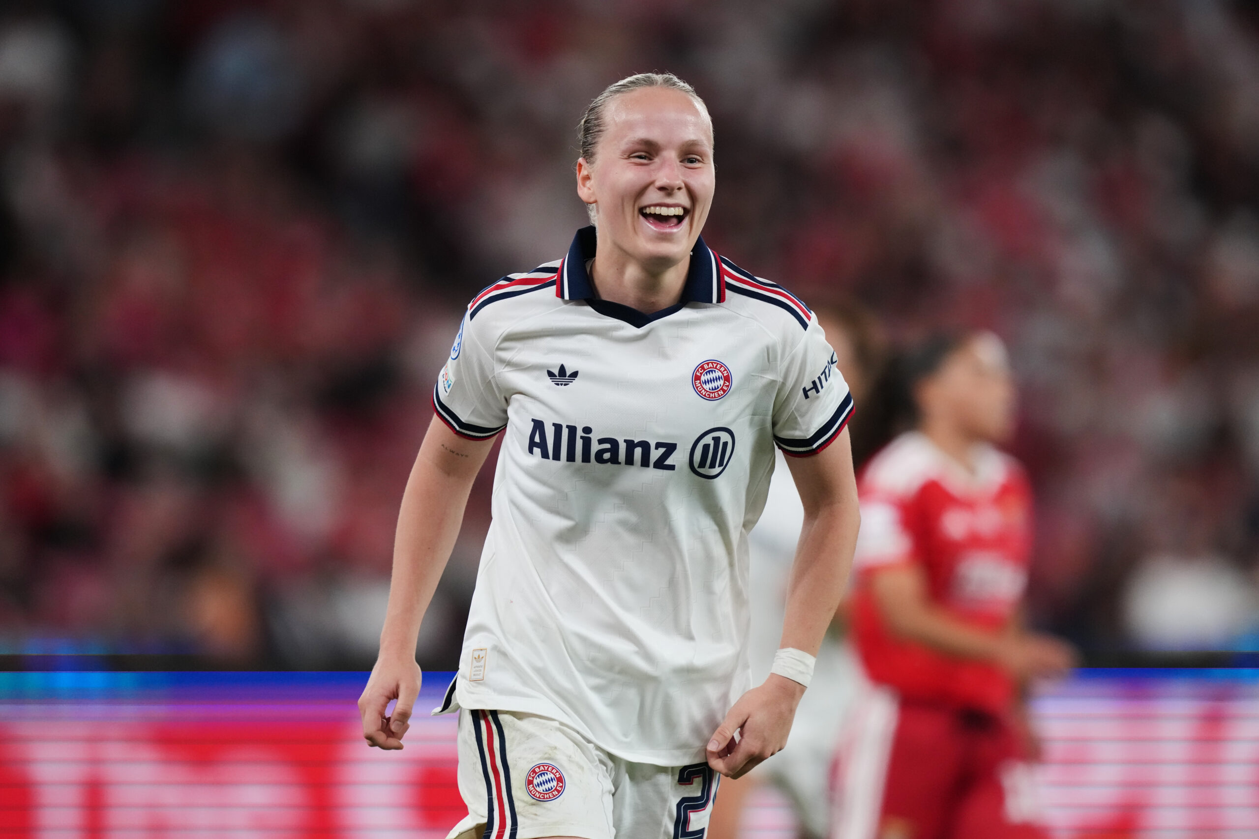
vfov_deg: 3.4
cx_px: 630
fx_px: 13989
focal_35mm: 400
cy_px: 420
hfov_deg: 5.2
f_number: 3.5
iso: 4000
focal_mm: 400
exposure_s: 1/2500
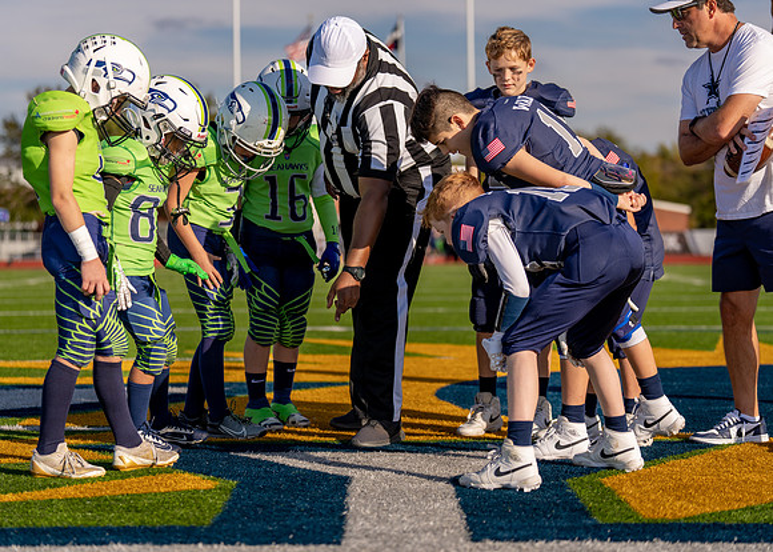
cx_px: 386
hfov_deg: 22.4
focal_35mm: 89
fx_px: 1955
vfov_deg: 16.1
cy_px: 276
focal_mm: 85
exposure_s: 1/2500
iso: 100
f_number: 2.8
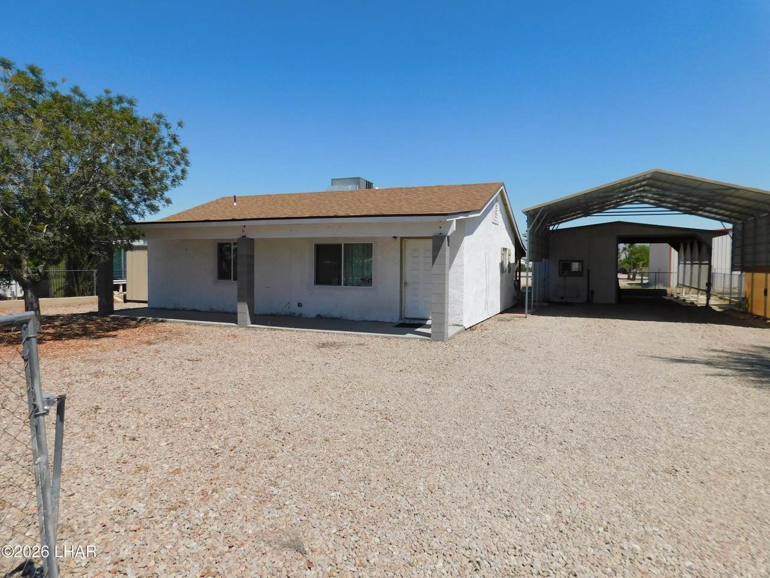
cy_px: 289
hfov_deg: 73.9
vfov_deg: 58.9
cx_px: 385
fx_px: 512
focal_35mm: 23
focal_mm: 4
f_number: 6
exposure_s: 1/800
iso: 125
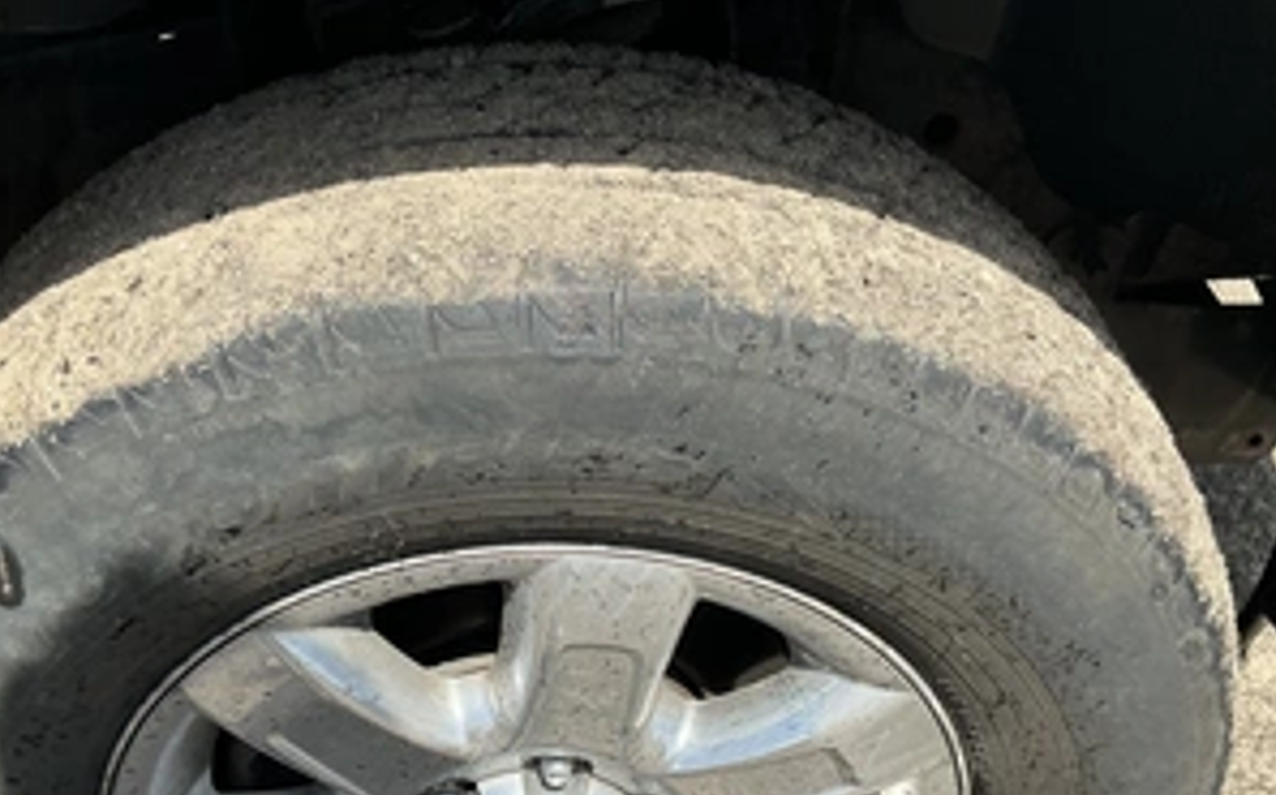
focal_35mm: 40
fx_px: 1390
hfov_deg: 49.2
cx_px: 559
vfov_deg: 31.3
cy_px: 610
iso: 25
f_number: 1.8
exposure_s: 1/997
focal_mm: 3
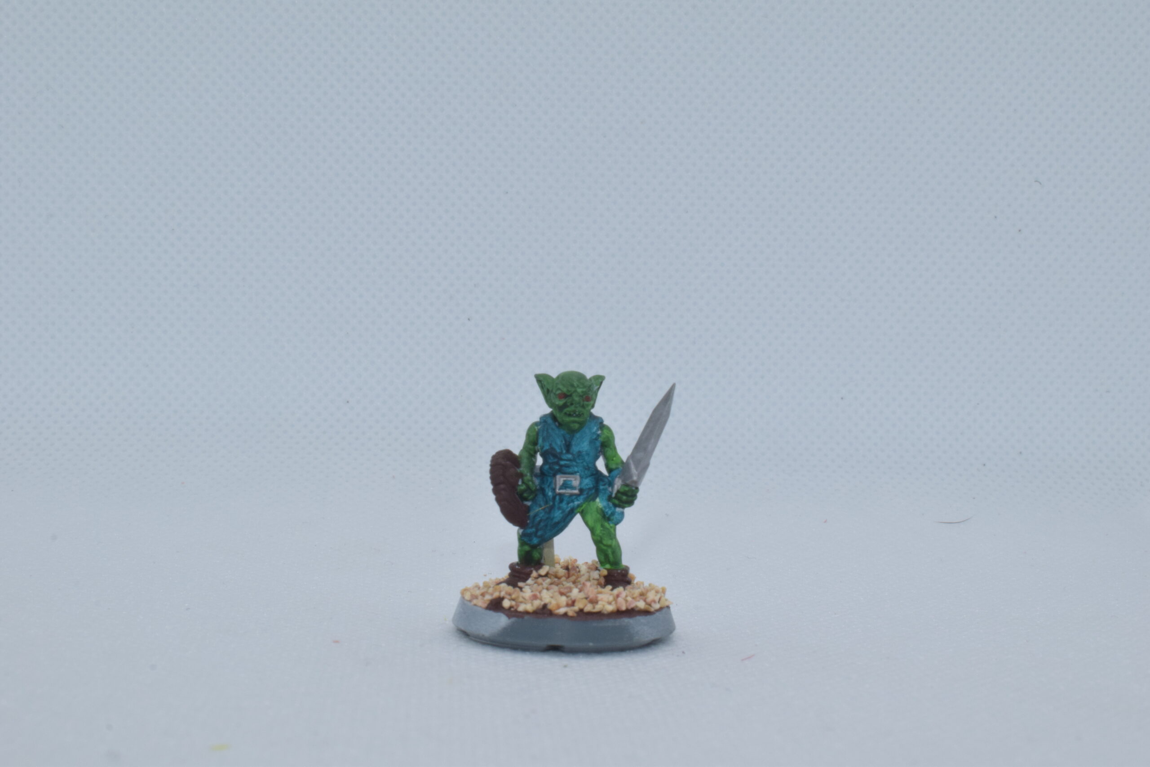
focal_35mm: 60
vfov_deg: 22.6
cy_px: 384
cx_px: 575
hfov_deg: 33.4
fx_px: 1917
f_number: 25
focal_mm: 40
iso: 800
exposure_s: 1/125
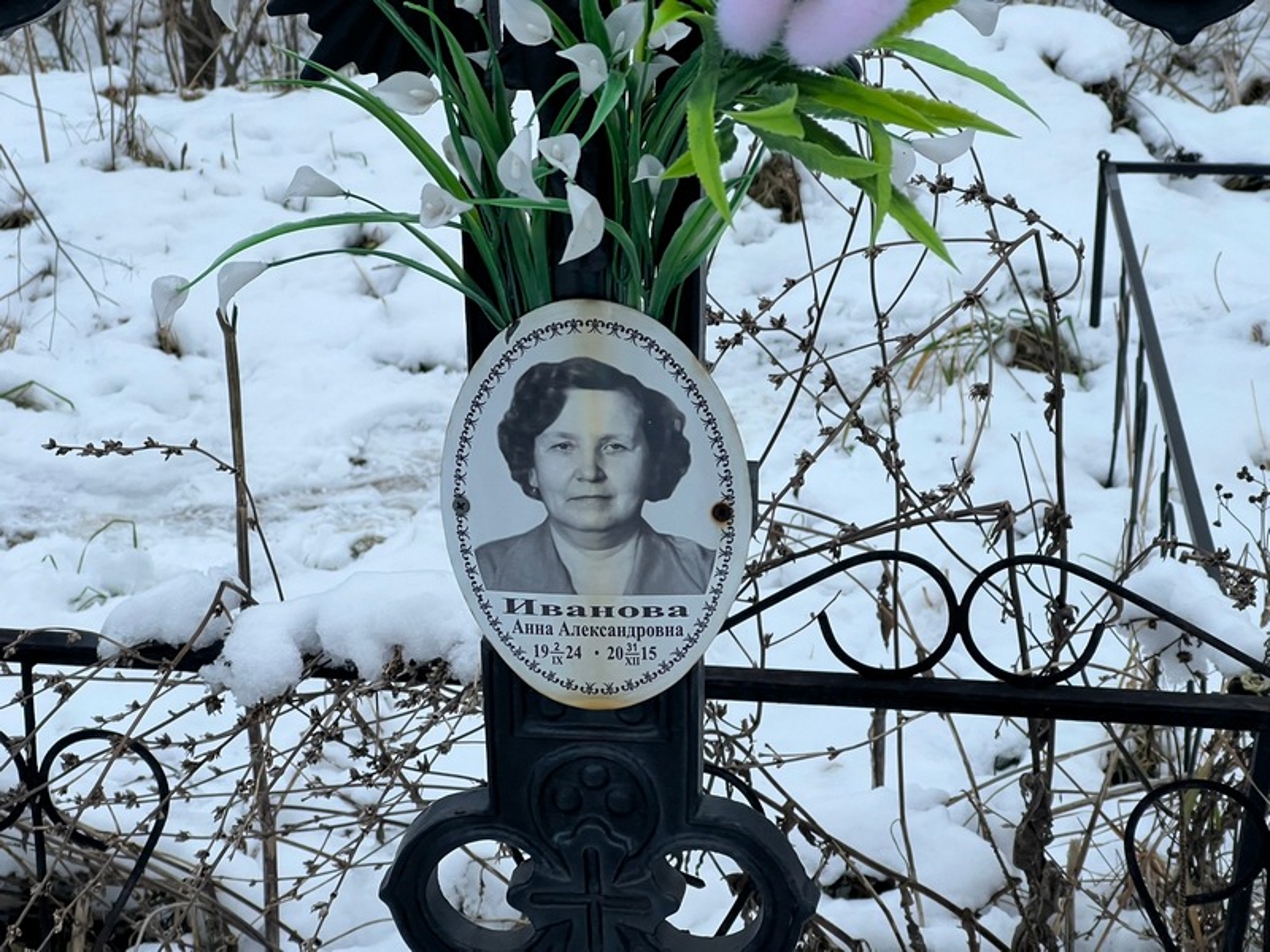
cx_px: 635
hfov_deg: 25.3
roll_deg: +0.8
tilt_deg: -17.9
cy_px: 476
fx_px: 2825
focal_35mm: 77
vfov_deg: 19.1
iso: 100
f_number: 2.8
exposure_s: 1/99
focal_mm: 9
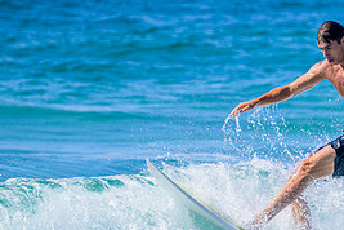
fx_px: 12641
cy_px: 246
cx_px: 318
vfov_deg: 1.0
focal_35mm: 1323
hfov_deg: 1.6
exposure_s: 1/2000
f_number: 11
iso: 900
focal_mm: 610
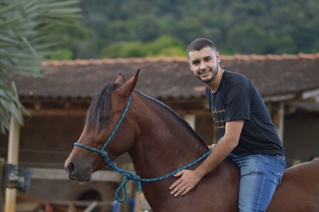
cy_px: 106
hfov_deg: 16.1
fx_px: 1129
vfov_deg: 10.7
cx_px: 160
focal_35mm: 128
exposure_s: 1/1000
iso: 200
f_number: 1.8
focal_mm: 85
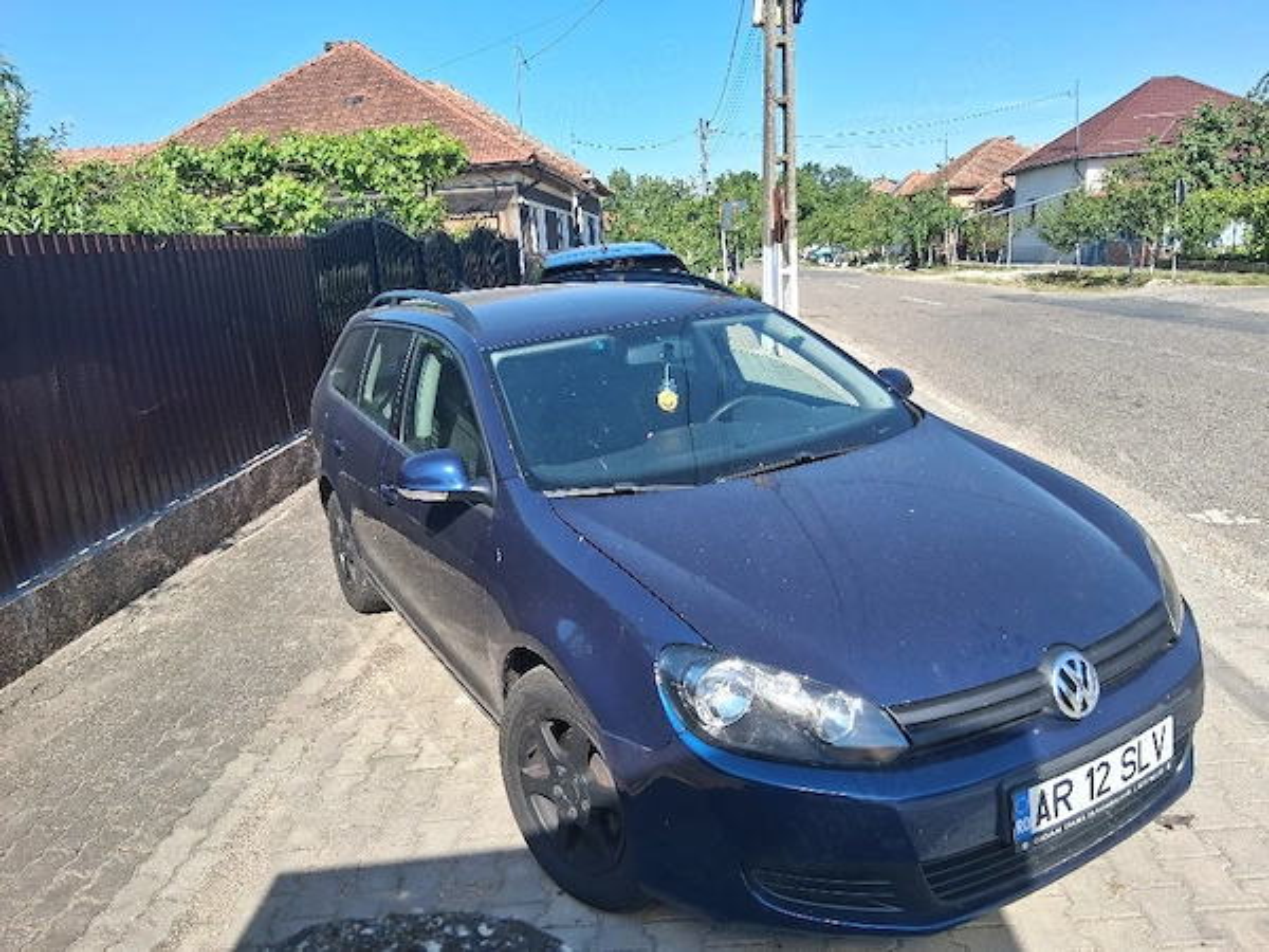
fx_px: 953
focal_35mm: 26
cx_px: 634
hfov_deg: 67.3
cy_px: 476
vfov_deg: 53.1
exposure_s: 1/435
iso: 25
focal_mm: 3.98
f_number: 1.8
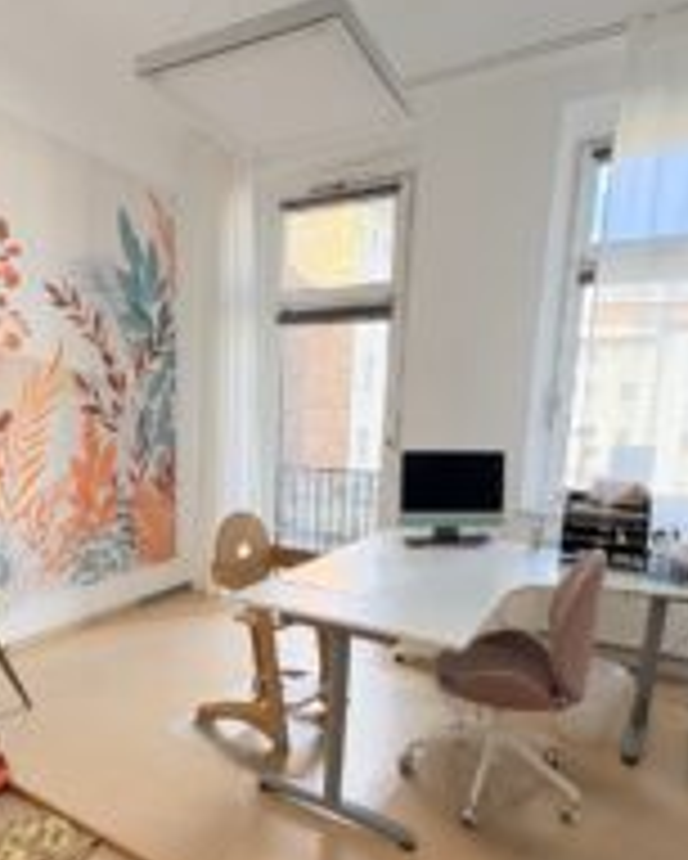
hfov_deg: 56.1
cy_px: 534
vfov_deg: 67.1
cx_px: 256
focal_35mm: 25
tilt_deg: -10.8
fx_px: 636
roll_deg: -0.9
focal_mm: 2.22
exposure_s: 1/99
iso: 200
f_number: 2.2
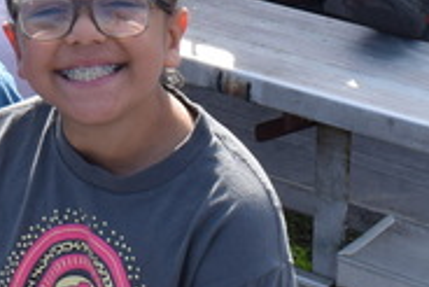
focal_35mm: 150
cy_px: -346
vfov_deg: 8.5
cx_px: -149
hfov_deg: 13.1
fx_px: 1789
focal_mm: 18
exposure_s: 1/250
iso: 200
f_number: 8
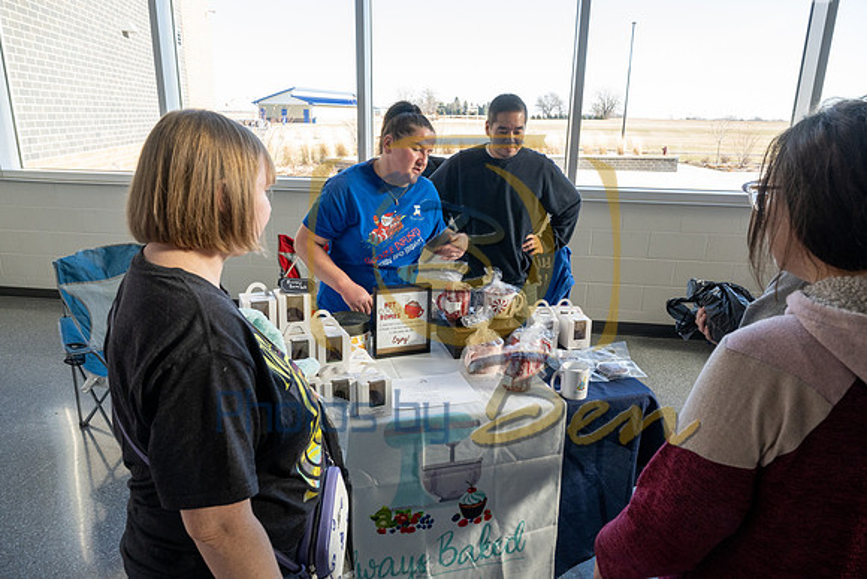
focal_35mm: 26
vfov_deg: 50.4
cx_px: 434
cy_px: 290
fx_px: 614
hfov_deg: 70.4
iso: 1250
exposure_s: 1/250
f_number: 8
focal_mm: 25.5
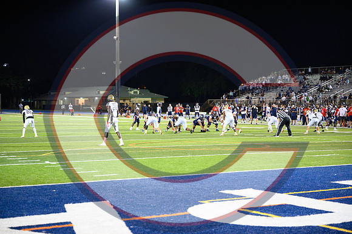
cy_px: 117
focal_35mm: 70
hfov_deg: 28.9
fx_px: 684
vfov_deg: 19.4
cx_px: 176
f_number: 2.8
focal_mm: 70
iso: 4000
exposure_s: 1/320
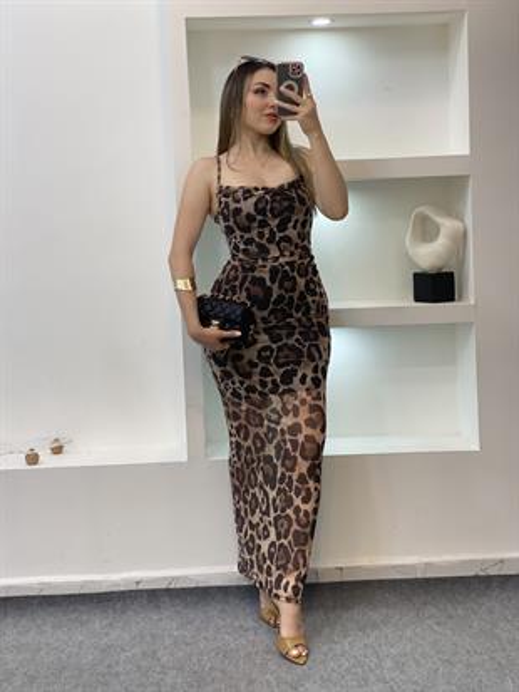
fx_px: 1039
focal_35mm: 52
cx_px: 260
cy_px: 346
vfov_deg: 36.8
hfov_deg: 28.0
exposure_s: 1/100
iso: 80
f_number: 2
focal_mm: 6
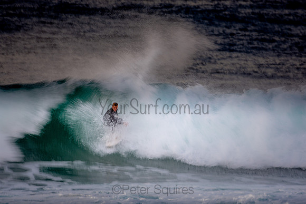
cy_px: 102
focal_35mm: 750
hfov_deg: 2.7
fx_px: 6376
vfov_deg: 1.8
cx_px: 153
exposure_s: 1/20
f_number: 6.3
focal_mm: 500
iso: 100
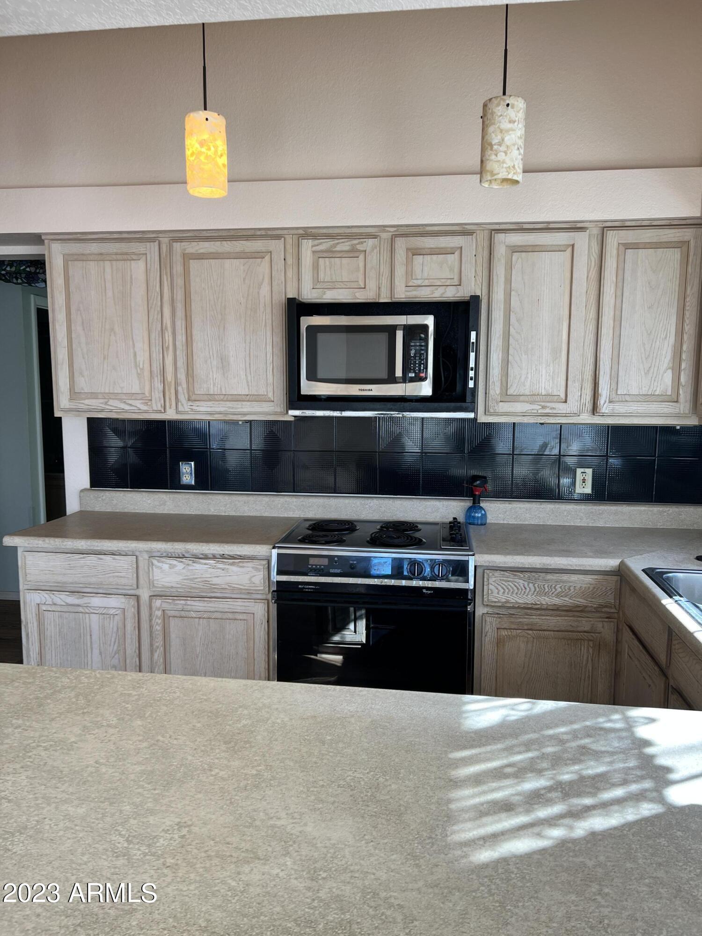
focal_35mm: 26
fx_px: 703
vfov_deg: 67.3
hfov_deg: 53.1
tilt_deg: -6.1
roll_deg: -0.3
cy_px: 468
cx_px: 351
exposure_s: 1/120
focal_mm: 5.7
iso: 40
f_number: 1.5
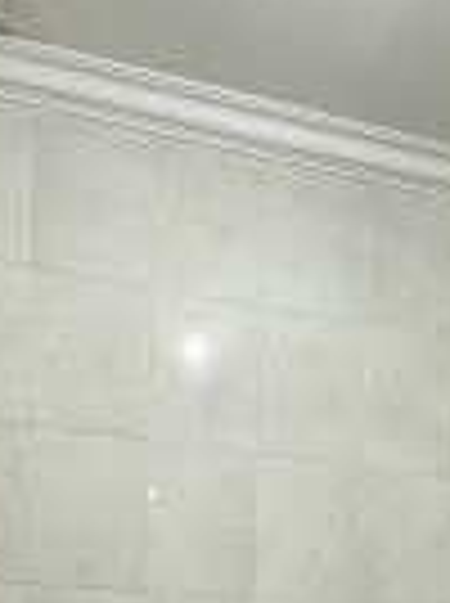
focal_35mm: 42
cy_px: 731
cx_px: 250
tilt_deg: +0.4
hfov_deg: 34.2
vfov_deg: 35.1
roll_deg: -1.6
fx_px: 730
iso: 320
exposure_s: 1/95
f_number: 2.2
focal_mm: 2.22
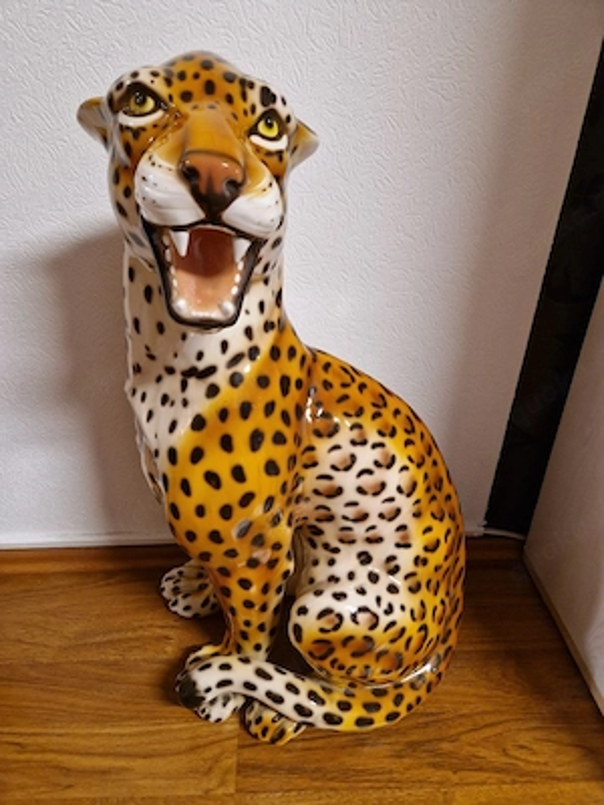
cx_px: 302
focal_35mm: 23
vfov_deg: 73.9
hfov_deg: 58.9
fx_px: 535
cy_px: 402
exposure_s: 1/50
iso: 640
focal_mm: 5.4
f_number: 1.8
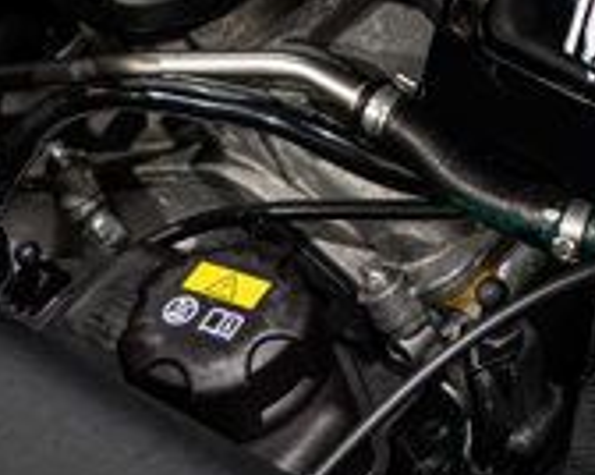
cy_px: -307
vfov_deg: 8.2
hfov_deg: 10.0
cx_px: 1091
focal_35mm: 183
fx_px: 3219
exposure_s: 1/40
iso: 1600
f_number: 4
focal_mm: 32
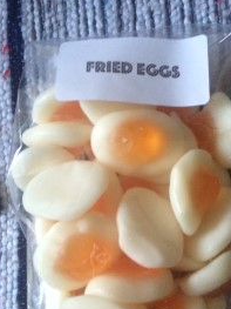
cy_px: 209
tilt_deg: -86.0
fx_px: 419
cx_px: 137
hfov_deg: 30.8
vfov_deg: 39.9
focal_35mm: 47
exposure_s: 1/20
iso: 320
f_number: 2.2
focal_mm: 4.15
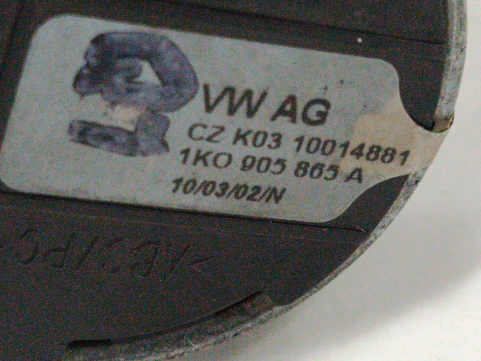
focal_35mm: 121
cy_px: 180
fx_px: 1681
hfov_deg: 16.3
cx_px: 240
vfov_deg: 12.2
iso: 1376
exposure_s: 1/50
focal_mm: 5.24
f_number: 1.7
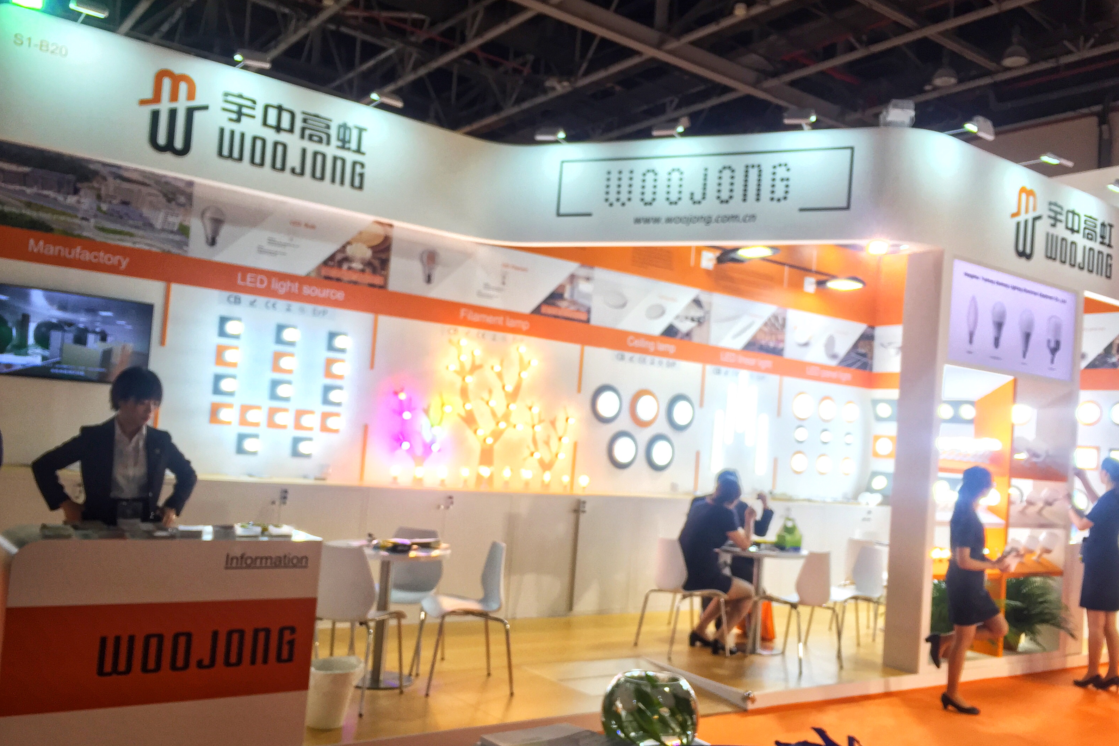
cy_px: 401
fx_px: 963
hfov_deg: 60.3
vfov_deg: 42.3
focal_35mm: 31
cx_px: 565
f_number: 2.2
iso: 50
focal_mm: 4.15
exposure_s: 1/100
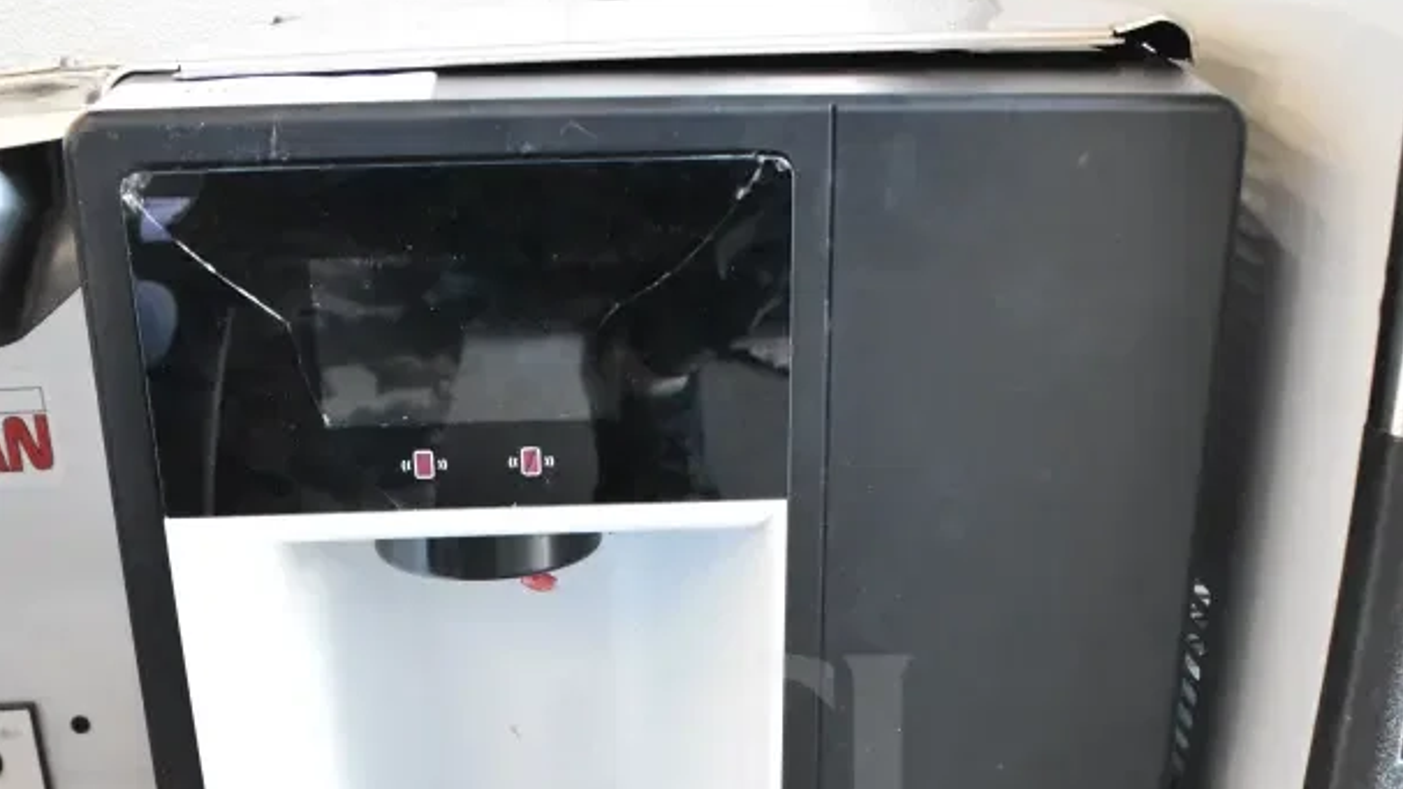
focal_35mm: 50
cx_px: 702
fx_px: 1852
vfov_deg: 22.8
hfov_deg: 41.5
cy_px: 839
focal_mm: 21
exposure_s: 1/100
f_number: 5
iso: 6400
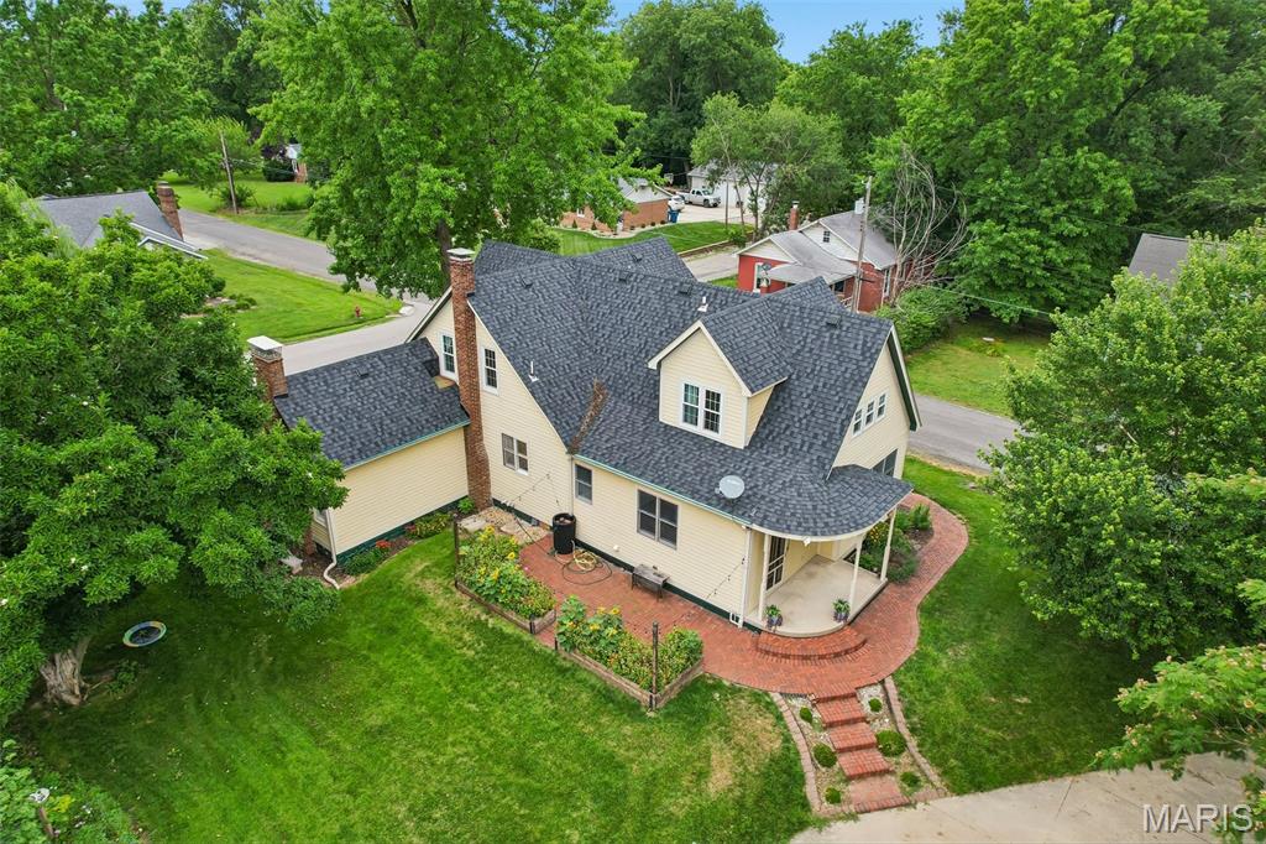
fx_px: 773
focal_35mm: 22
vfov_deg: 57.2
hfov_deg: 78.6
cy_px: 422
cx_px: 633
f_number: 2.8
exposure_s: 1/240
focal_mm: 8.4
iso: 100
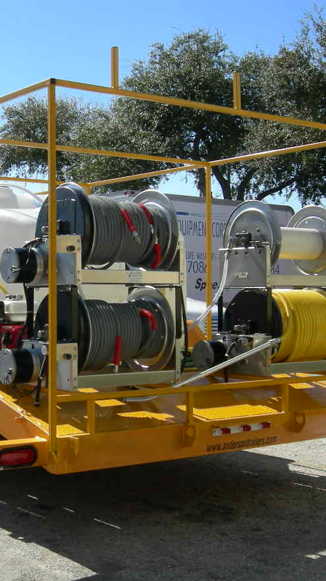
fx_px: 877
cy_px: 287
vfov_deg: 36.6
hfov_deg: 20.8
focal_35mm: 57
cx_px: 53
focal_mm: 7.5
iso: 64
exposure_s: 1/260
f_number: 6
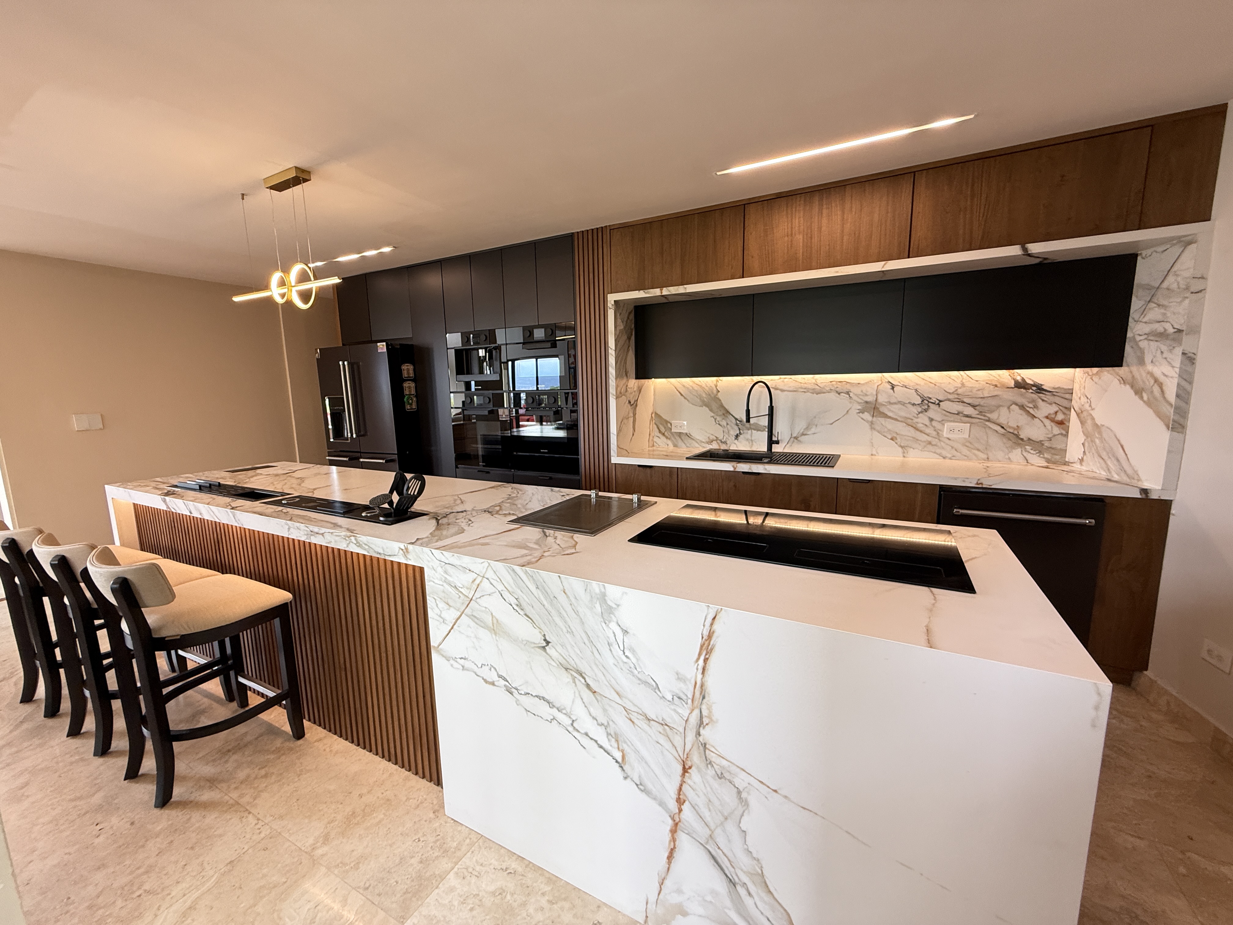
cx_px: 616
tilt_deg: -8.0
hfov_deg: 102.1
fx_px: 499
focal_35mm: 14
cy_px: 462
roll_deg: +1.1
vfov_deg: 85.7
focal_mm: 2.22
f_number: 2.2
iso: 125
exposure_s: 1/99
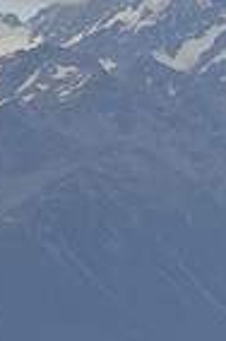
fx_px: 10163
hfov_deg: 1.3
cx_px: 426
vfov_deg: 1.9
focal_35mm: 1074
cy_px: 79
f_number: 6.3
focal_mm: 175
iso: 280
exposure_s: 1/500
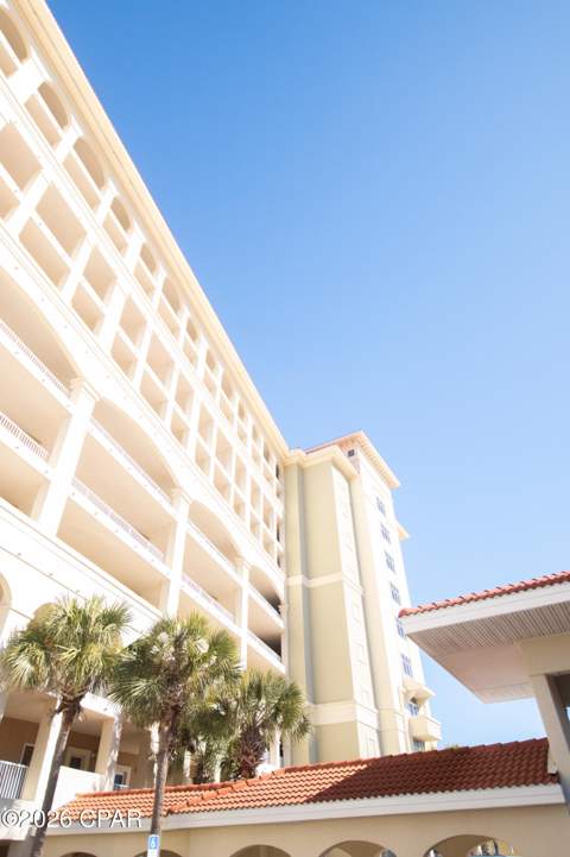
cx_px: 285
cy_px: 428
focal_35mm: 21
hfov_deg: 59.4
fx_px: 499
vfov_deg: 81.2
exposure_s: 1/8000
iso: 1250
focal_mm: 14
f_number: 3.5
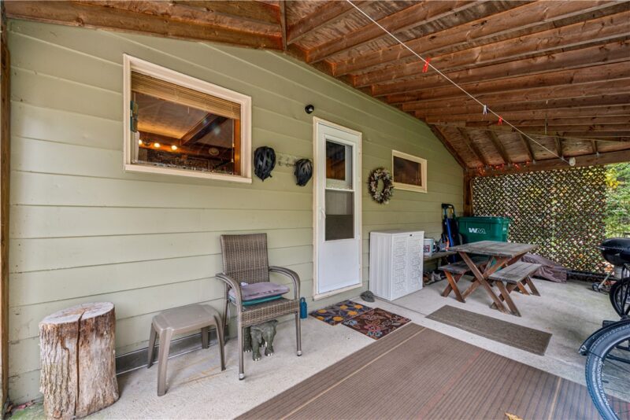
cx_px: 315
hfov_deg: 104.2
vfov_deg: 81.3
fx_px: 245
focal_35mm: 14
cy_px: 210
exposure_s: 1/5
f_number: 11
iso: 50
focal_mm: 14
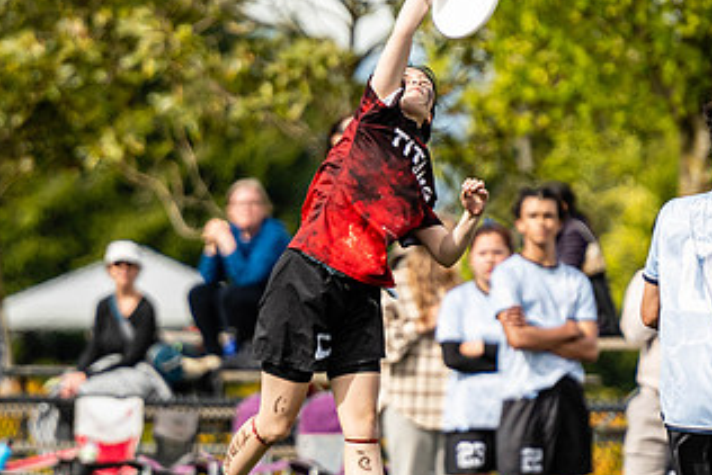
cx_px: 426
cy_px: 184
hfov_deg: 2.9
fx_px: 14206
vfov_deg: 1.9
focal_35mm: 718
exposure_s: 1/2500
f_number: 2.8
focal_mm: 200
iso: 200
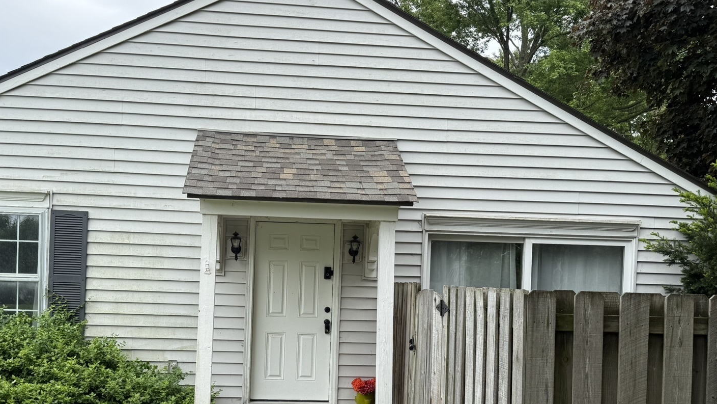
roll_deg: -1.3
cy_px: 285
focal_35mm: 38
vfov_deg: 30.8
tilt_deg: -0.2
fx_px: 723
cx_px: 323
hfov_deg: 52.7
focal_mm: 6.76
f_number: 1.78
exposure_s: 1/1689
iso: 80
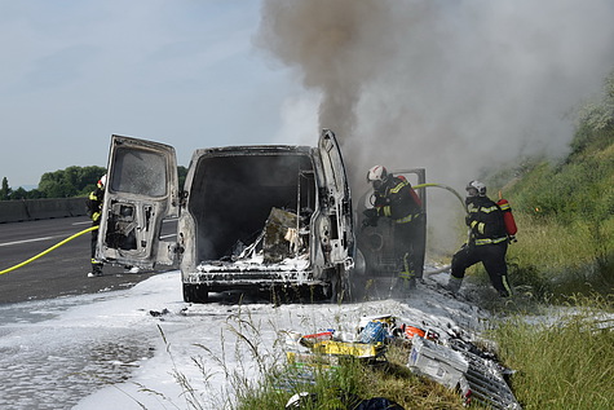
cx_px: 307
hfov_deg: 35.0
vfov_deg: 23.8
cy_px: 205
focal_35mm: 57
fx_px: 972
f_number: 20
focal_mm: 38
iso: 100
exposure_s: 1/40
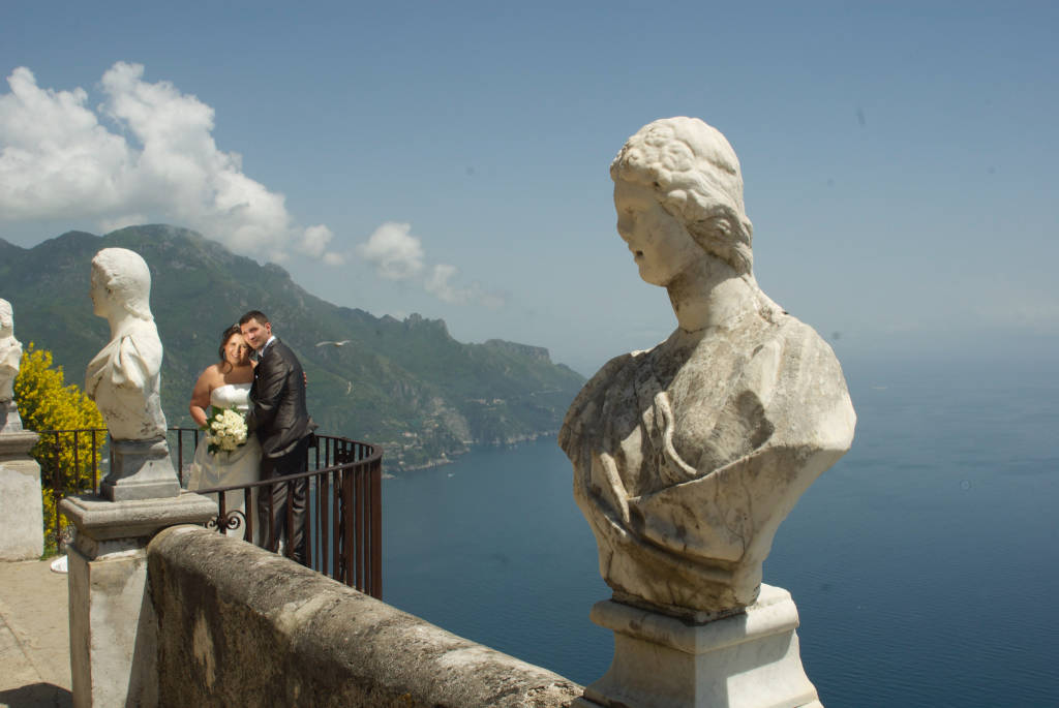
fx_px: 1060
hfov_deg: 53.1
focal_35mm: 36
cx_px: 530
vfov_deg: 37.0
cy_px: 354
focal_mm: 24
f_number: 16
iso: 100
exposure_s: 1/90
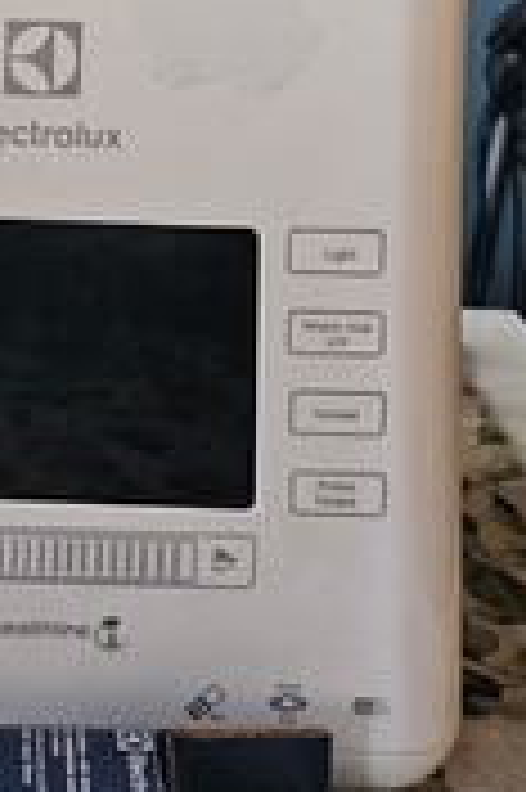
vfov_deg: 26.3
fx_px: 1559
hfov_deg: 18.8
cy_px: -81
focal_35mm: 71
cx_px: 47
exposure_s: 1/100
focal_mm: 5
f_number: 1.8
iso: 800
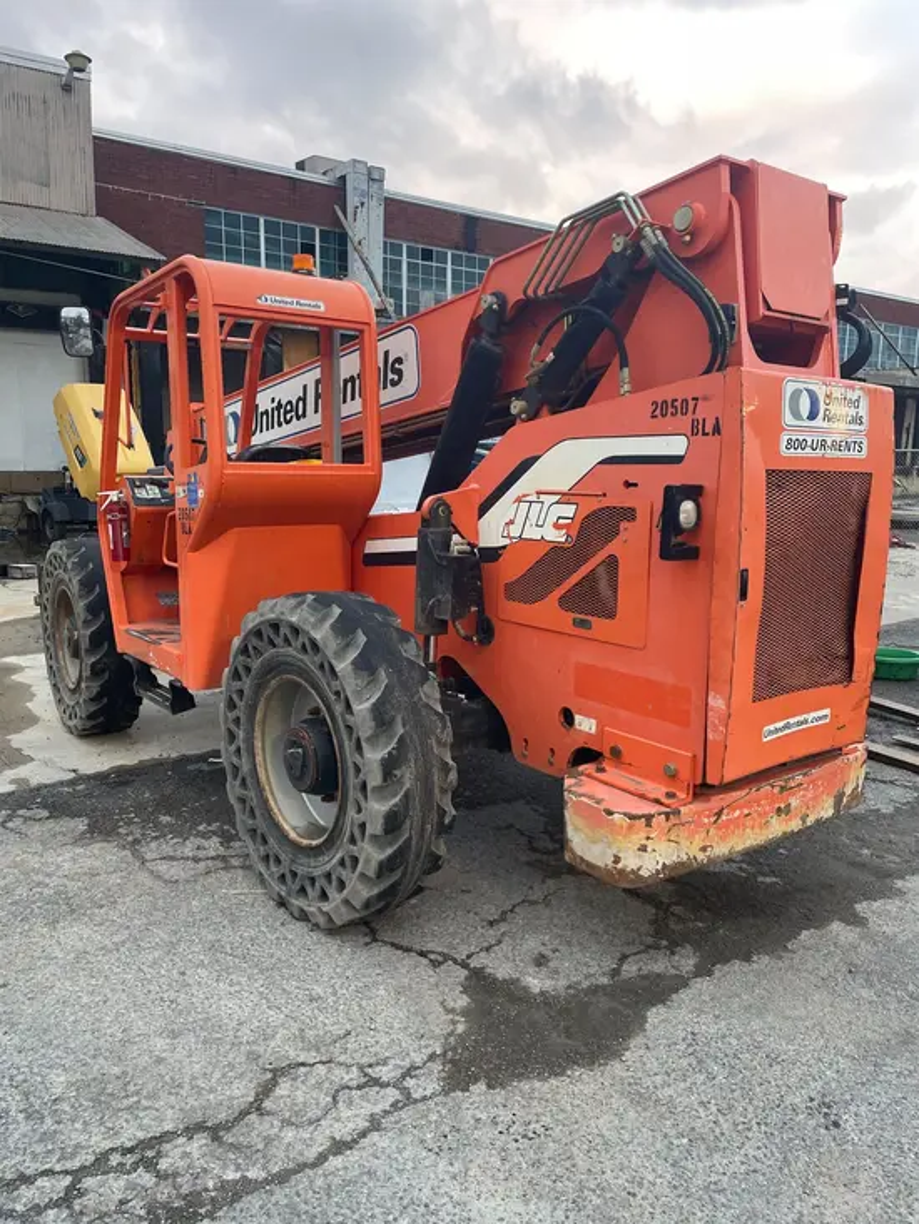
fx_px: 920
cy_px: 612
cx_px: 460
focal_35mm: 26
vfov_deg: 67.3
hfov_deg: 53.1
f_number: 1.6
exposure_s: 1/67
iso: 125
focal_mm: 4.2
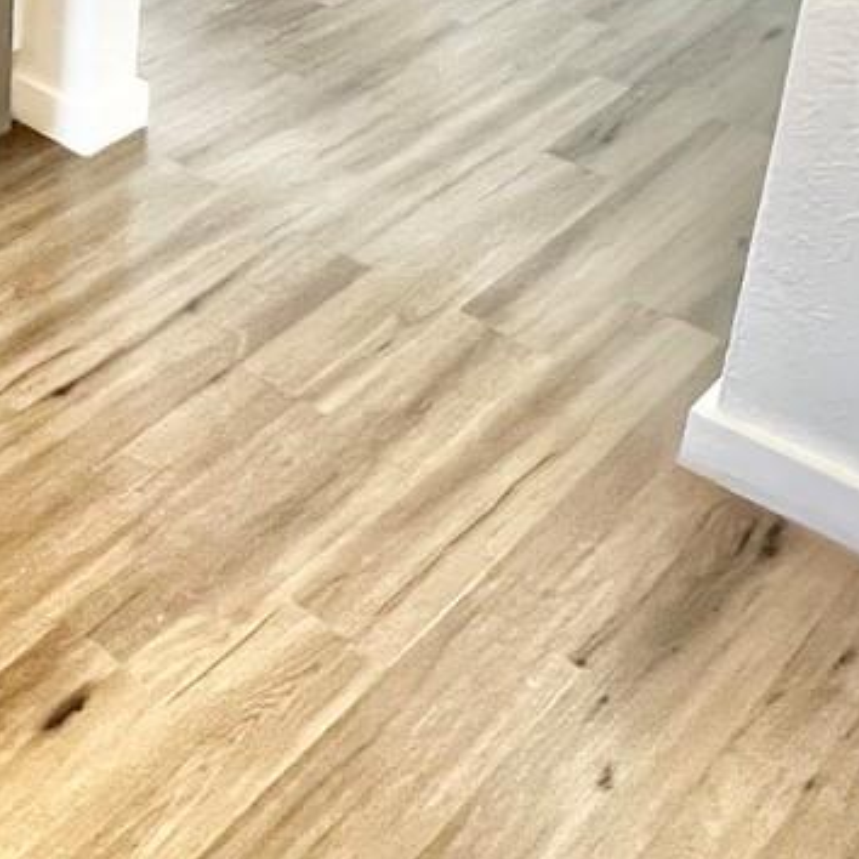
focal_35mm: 52
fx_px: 1460
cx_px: -318
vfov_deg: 28.1
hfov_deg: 26.6
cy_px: -204
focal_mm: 1.57
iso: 200
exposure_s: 1/120
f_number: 1.8
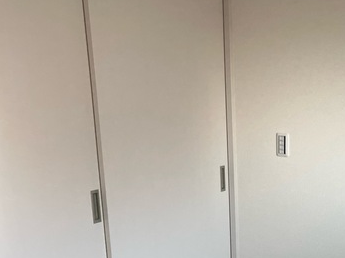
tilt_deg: -14.6
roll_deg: -0.7
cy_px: 231
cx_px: 318
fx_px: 518
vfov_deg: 27.0
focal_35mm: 52
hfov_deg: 34.5
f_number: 1.8
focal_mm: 3.99
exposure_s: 1/55
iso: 320
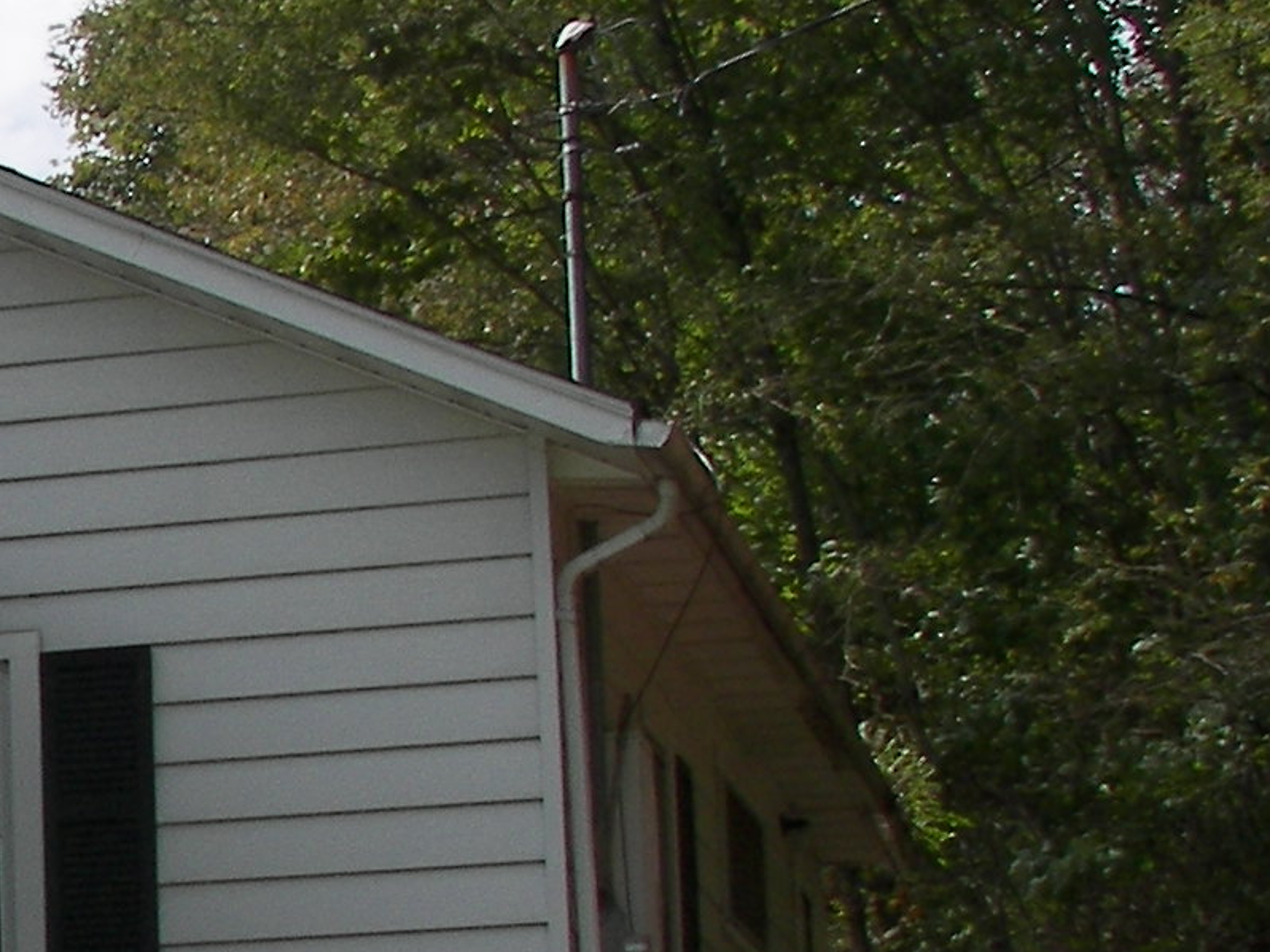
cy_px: 821
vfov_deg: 12.6
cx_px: -662
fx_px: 4291
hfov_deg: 15.5
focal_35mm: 117
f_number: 4
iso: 50
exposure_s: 1/640
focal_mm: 6
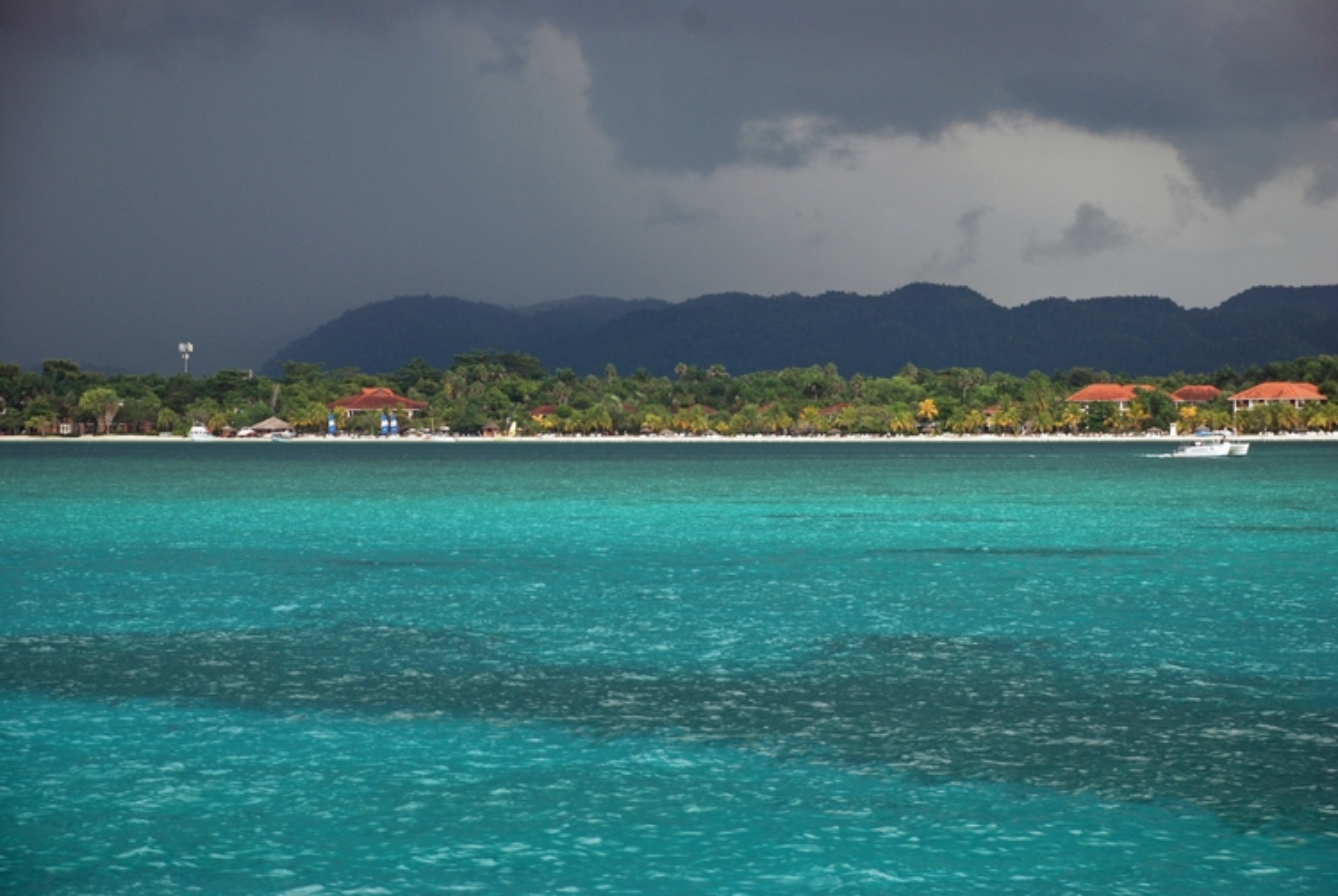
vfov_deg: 11.5
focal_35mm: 120
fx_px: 4465
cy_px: 448
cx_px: 669
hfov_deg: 17.0
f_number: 5.6
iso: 200
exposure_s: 1/180
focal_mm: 80
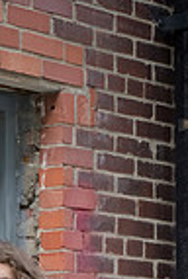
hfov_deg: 5.5
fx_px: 1957
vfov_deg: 8.0
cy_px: 425
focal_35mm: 251
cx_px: -67
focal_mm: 80
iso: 1250
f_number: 4
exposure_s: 1/320
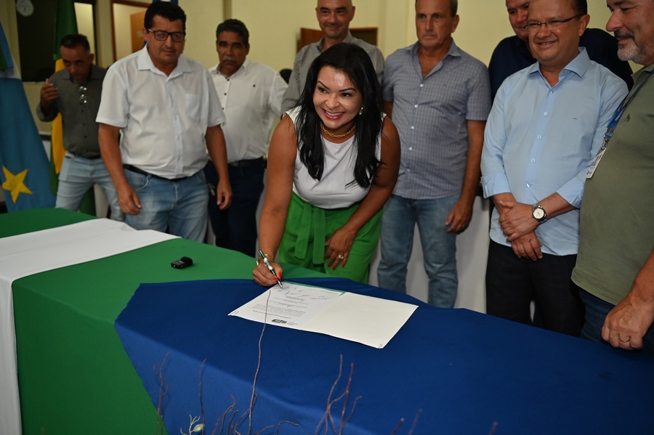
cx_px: 327
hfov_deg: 58.7
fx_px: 581
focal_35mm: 32
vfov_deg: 41.1
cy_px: 218
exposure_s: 1/200
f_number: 2.8
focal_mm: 32
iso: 1250
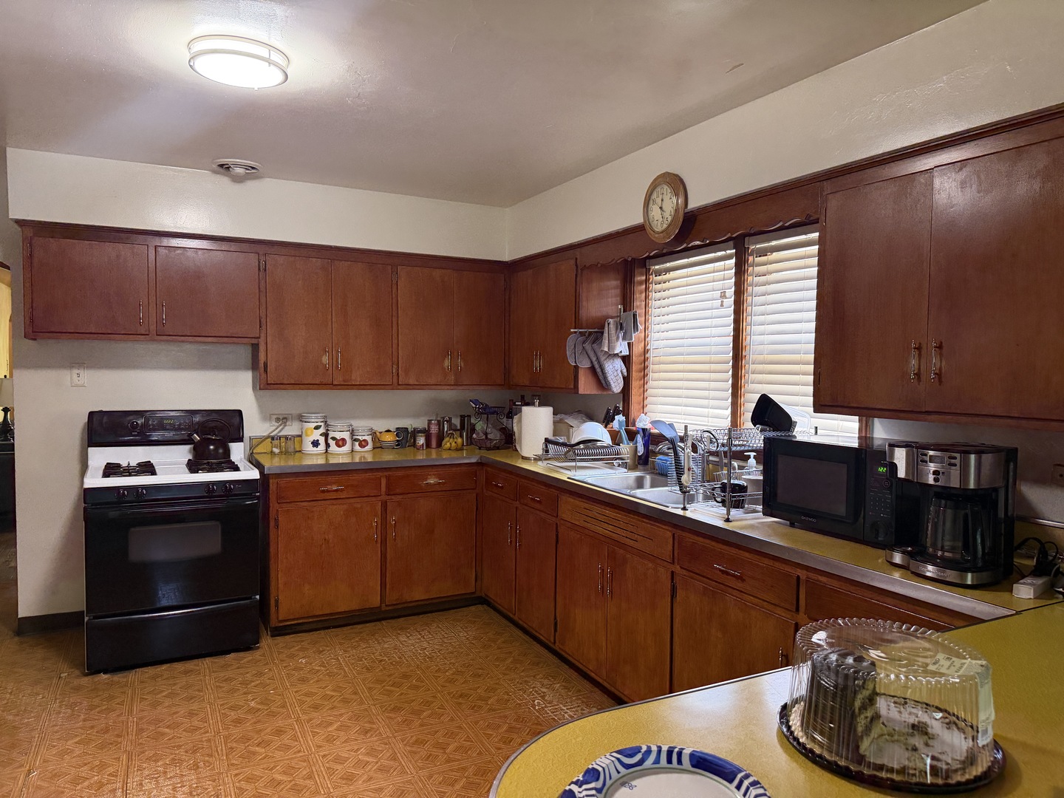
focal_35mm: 24
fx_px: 738
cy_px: 399
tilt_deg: -2.4
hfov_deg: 71.6
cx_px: 532
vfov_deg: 56.8
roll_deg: -0.7
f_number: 1.78
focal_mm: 6.76
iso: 320
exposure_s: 1/60
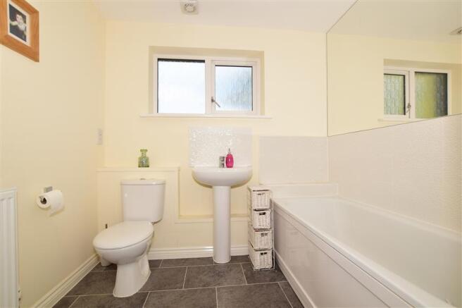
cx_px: 231
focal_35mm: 15
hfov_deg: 100.4
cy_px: 154
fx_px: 192
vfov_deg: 77.3
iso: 200
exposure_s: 1/200
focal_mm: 10
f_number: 7.1
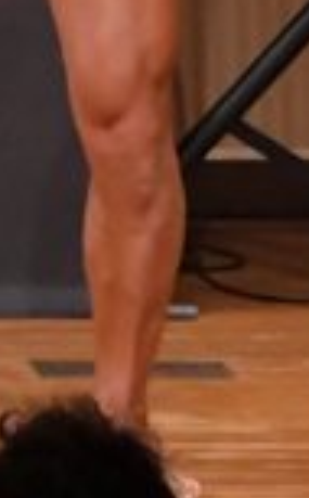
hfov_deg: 0.9
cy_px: -273
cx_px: -571
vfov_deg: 1.5
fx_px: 18899
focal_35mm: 1396
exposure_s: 1/400
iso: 11400
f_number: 5.6
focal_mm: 180
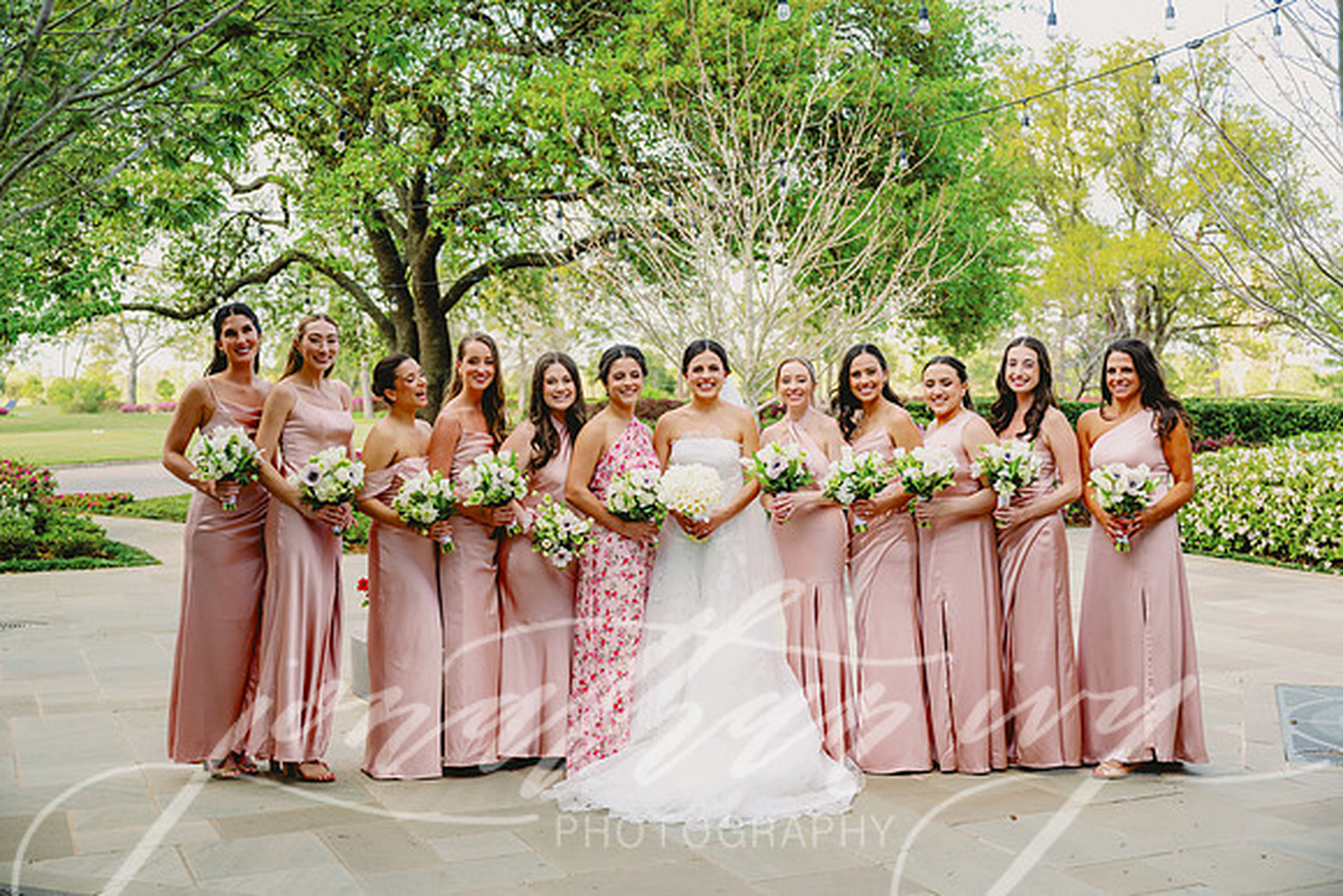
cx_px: 672
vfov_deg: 31.9
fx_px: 1567
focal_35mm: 42
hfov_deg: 46.4
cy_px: 448
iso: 200
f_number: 2.8
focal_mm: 42
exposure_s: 1/800
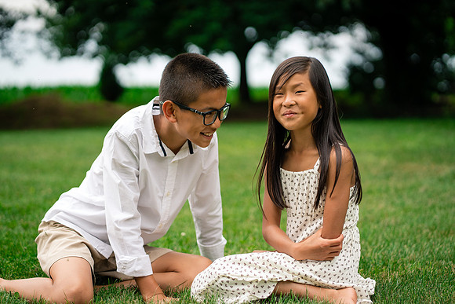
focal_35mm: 85
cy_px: 152
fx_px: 1075
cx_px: 228
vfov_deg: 16.1
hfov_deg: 23.9
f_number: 2.5
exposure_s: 1/2500
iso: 400
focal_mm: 85
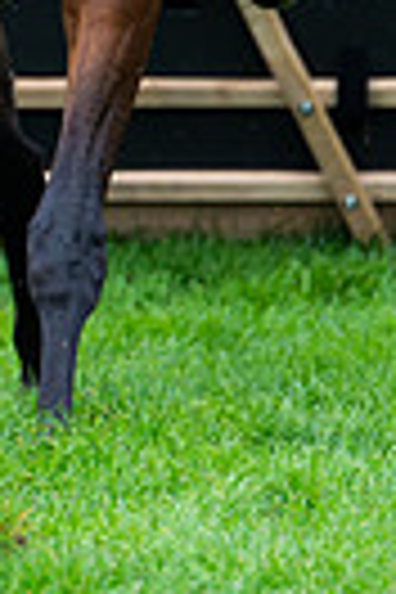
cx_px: 11
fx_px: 15690
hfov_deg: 1.4
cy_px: -405
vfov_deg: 2.2
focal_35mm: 951
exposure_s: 1/1000
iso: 640
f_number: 4
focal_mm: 280
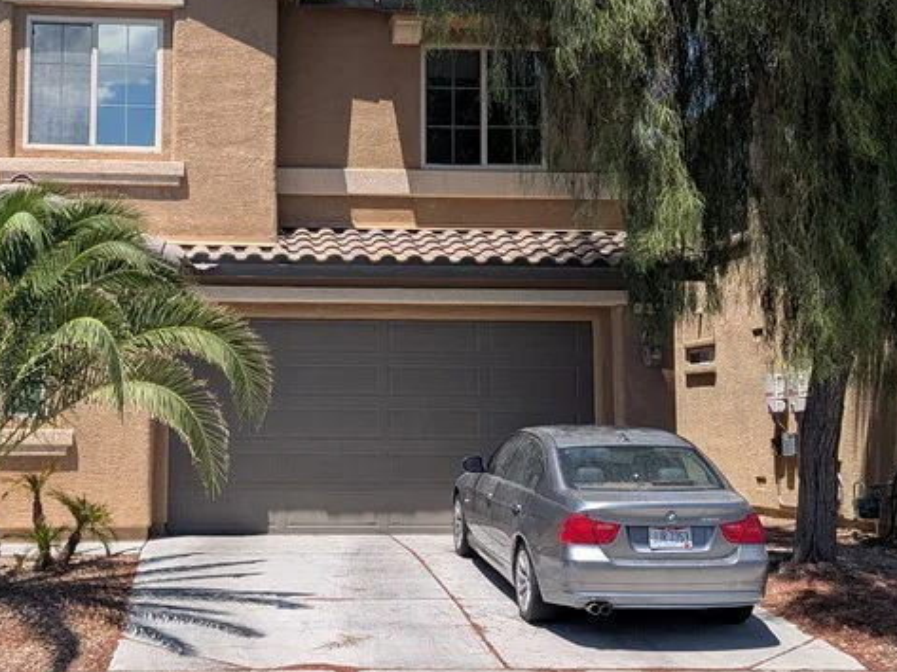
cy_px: 275
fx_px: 1346
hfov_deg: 36.7
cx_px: 343
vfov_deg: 27.9
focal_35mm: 52
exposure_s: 1/1692
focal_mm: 4.53
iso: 28
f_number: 1.7
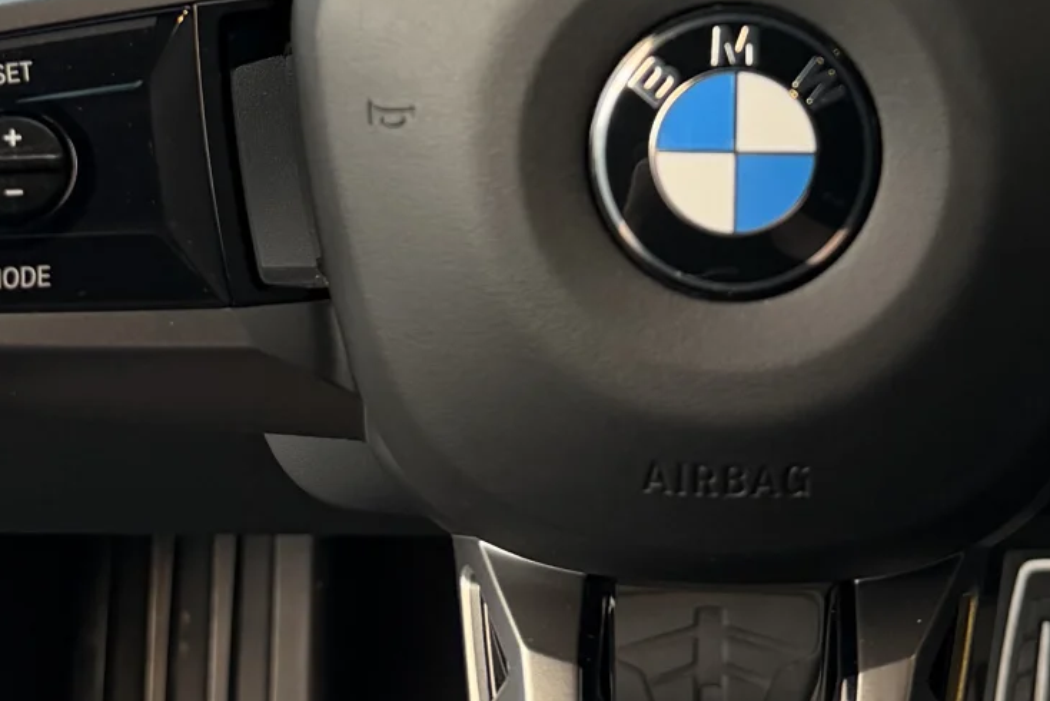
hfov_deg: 23.1
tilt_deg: -18.7
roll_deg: -0.2
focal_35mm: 87
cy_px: -107
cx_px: 814
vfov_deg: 15.2
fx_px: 2538
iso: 200
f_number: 1.78
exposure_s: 1/113
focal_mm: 6.76
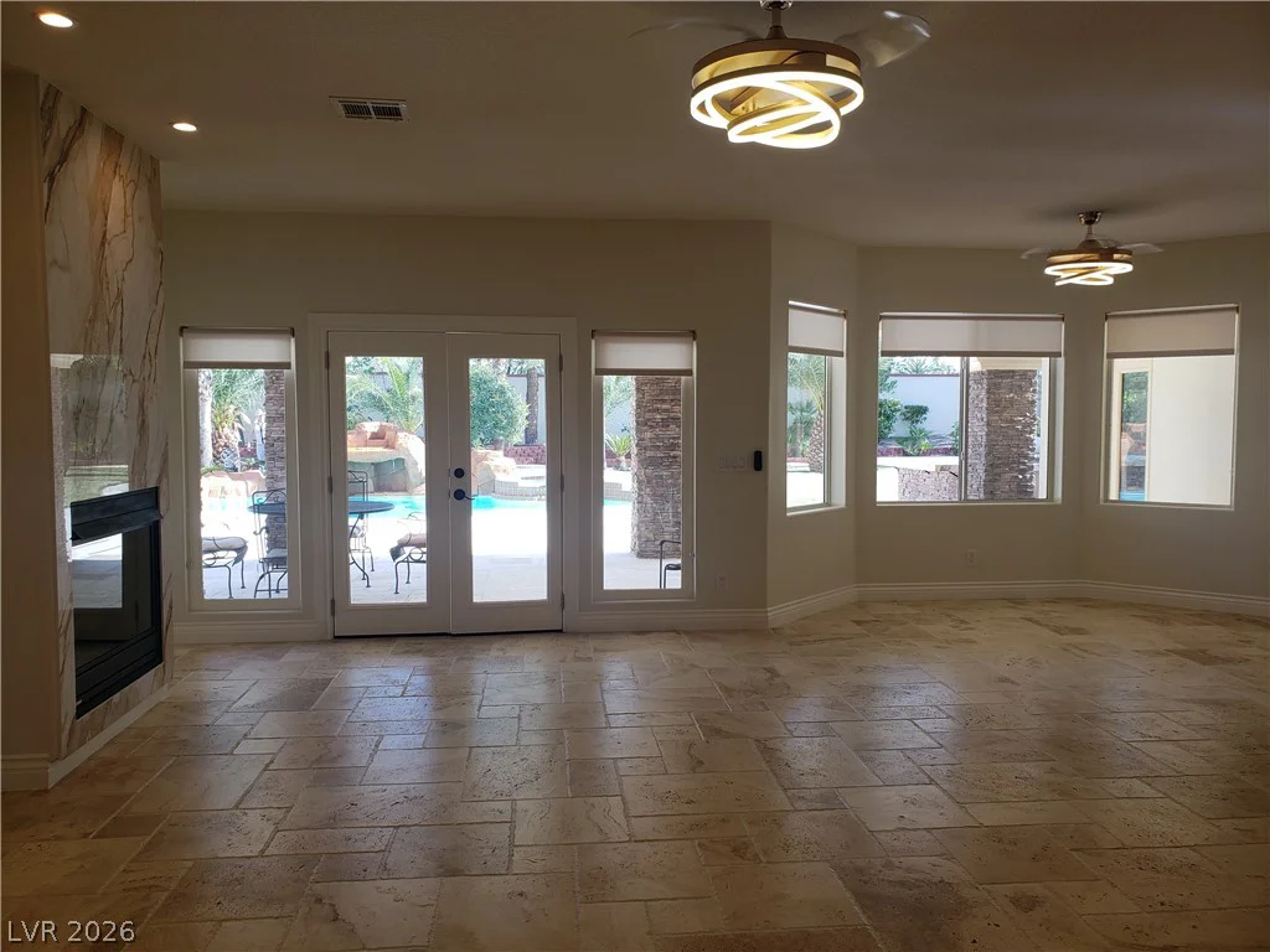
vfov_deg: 53.1
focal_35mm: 26
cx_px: 635
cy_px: 476
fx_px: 954
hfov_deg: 67.3
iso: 50
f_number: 2.4
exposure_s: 1/135
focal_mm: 4.3
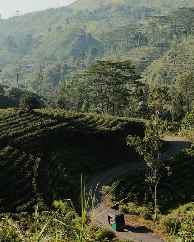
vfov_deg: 30.5
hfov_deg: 24.6
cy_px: 127
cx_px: 93
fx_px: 445
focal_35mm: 62
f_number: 4.5
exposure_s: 1/2400
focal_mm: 23
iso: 1000
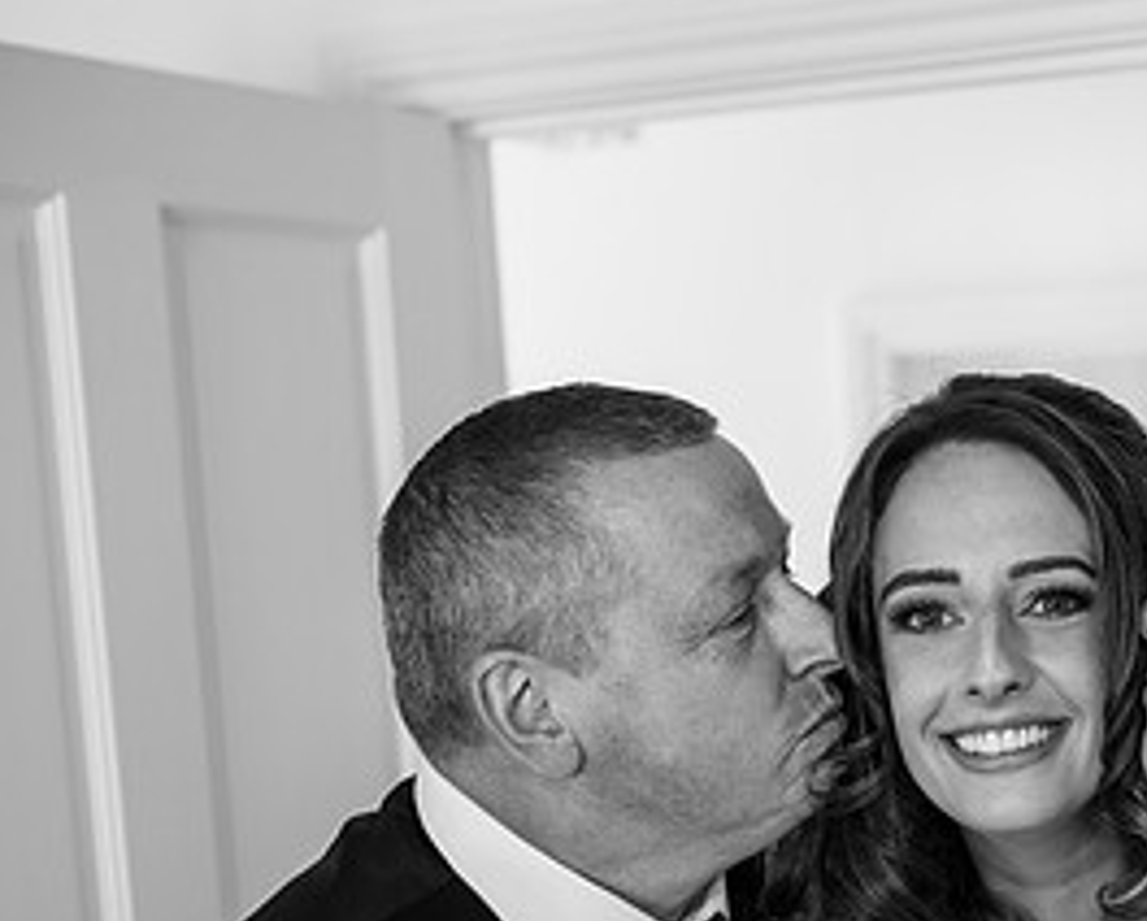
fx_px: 2448
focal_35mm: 72
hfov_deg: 25.6
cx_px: 1030
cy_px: 769
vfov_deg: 21.0
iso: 100
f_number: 2.8
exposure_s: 1/125
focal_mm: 35
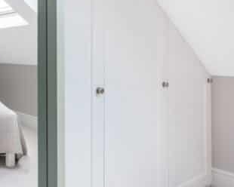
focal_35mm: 40
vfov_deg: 36.9
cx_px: 57
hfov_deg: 44.2
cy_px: 60
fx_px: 277
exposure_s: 1/20
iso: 200
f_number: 8
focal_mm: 22
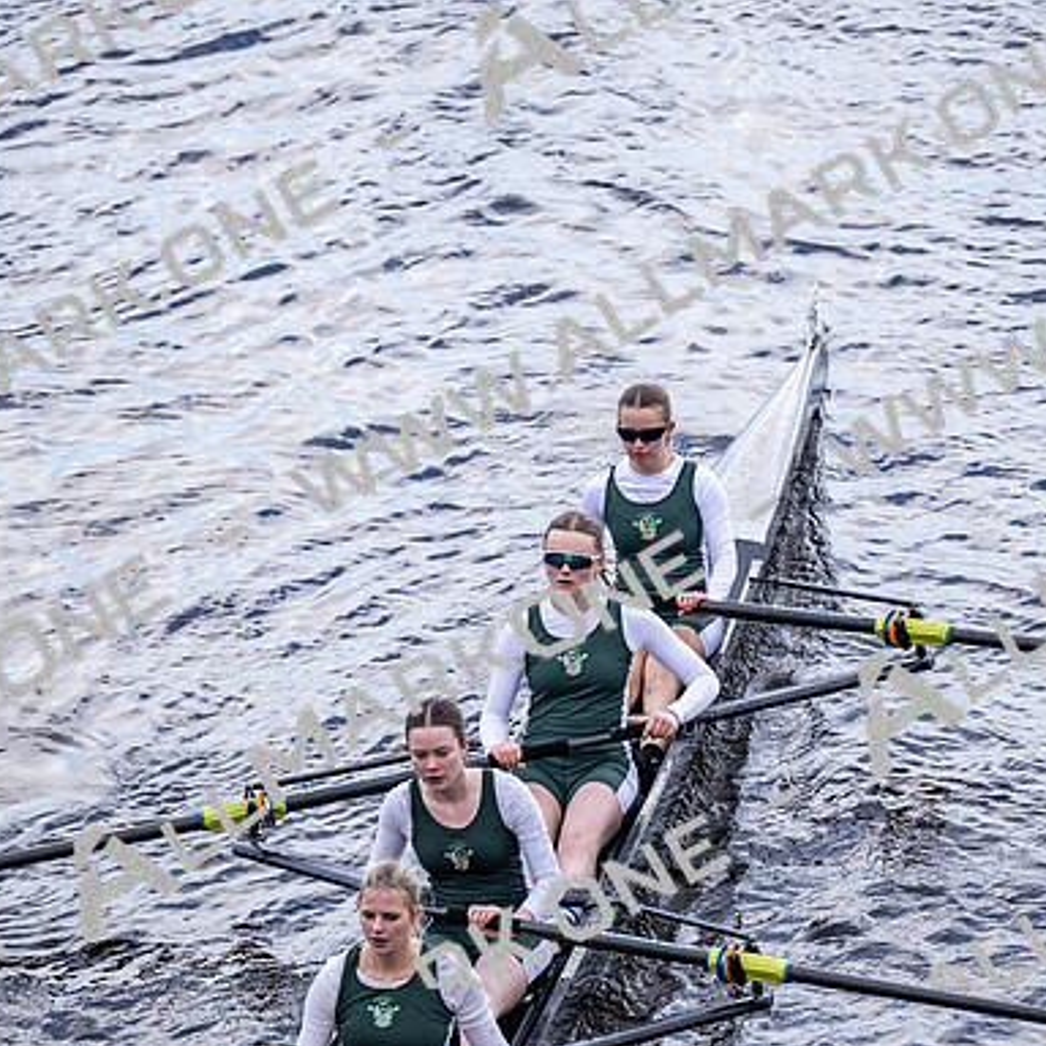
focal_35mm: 385
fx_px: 13162
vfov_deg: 4.6
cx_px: 624
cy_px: 523
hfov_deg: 4.6
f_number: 2.8
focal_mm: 200
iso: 720
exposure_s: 1/2000
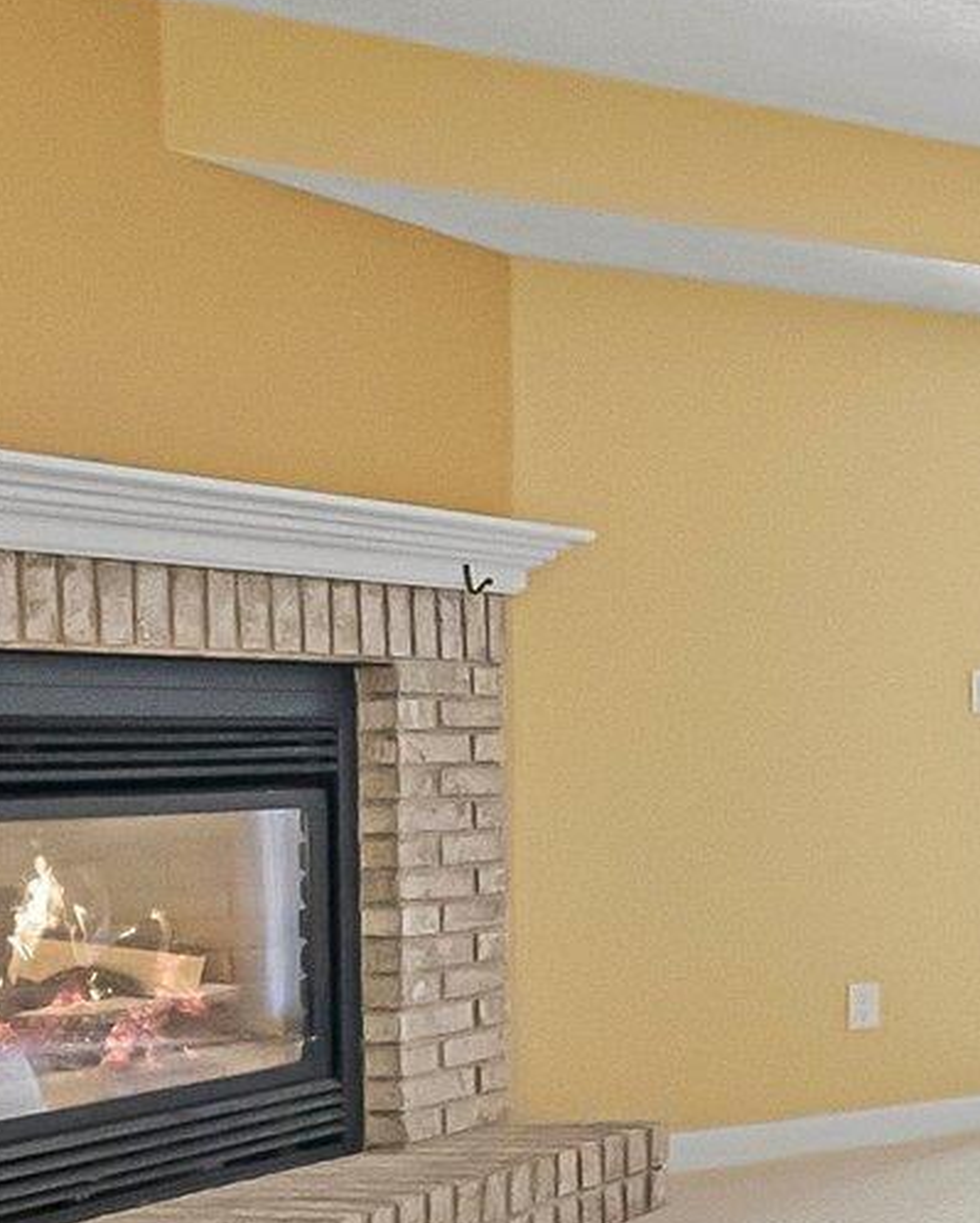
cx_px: 1985
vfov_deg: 32.7
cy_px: 716
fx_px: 2082
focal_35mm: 57
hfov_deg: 17.9
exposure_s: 1/50
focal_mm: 14.9
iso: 12800
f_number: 8
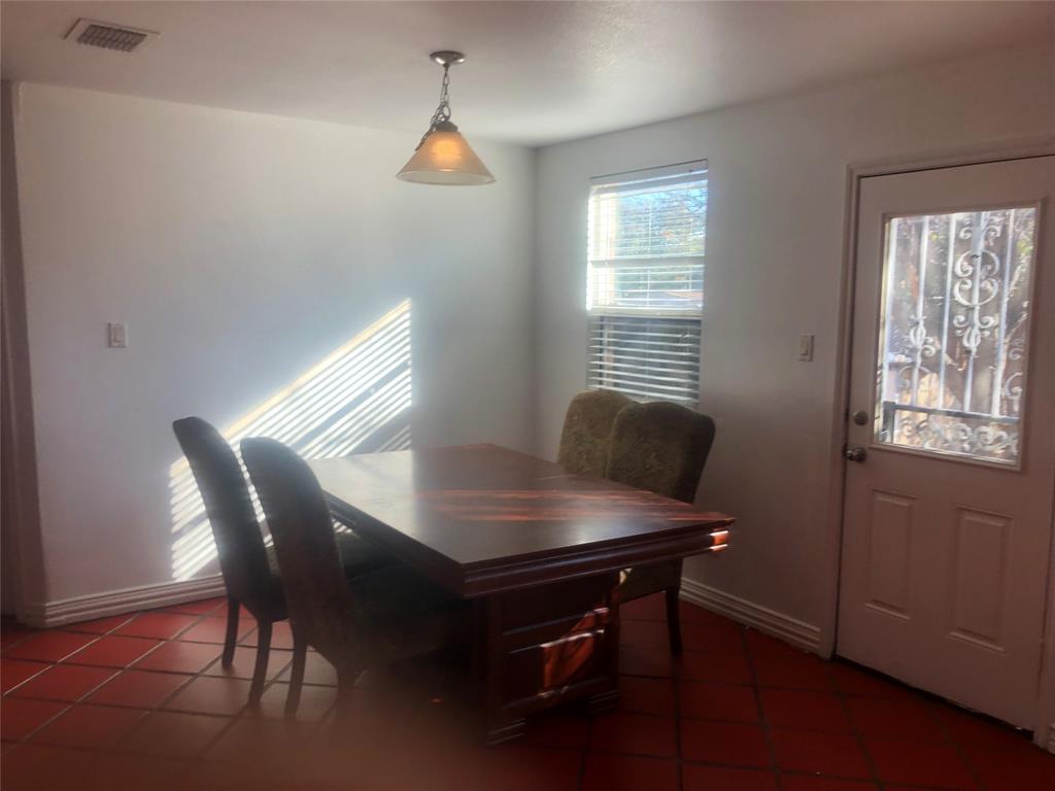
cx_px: 528
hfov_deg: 63.4
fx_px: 853
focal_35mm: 28
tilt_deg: -7.5
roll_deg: +0.7
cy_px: 396
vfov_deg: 49.7
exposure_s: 1/120
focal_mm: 3.99
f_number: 1.8
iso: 32
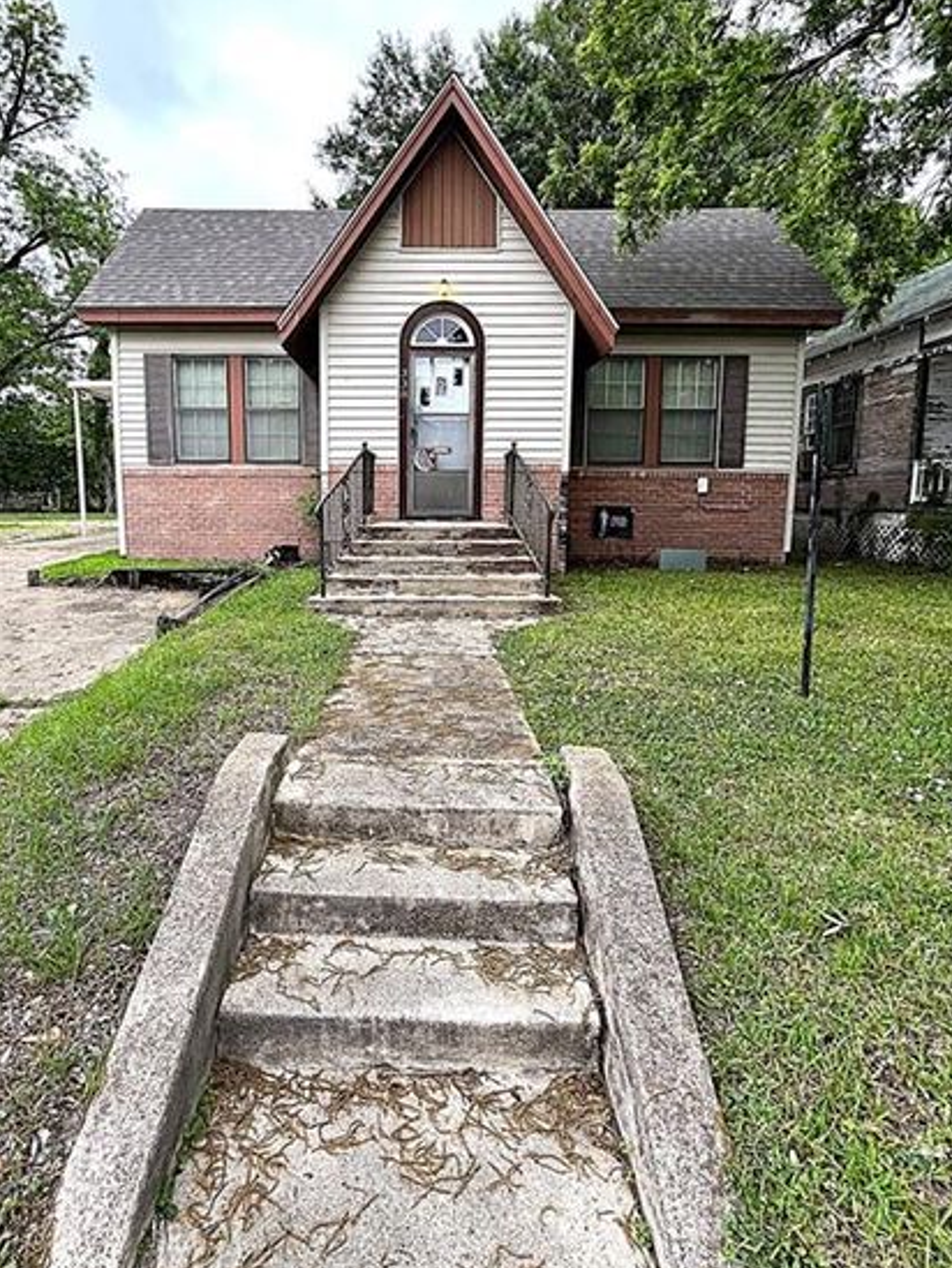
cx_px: 425
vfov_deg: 90.7
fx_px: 623
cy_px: 572
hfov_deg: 74.5
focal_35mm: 17
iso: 50
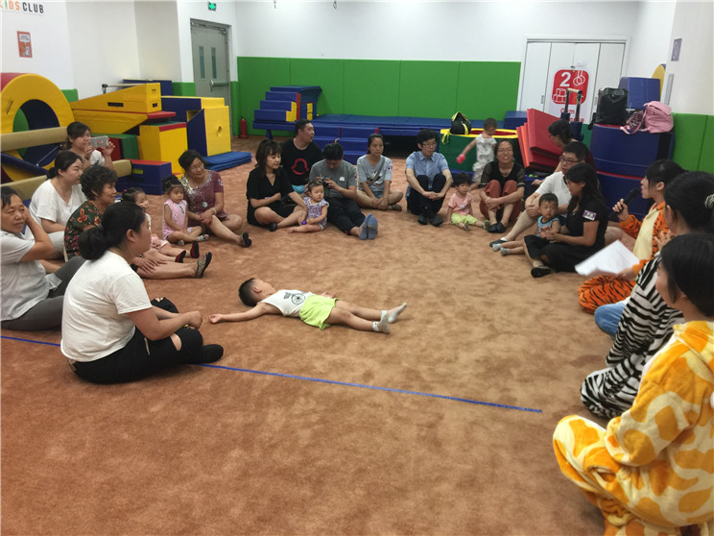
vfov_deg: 48.2
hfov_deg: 61.7
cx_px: 357
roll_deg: -1.1
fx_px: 598
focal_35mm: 29
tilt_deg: -17.3
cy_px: 268
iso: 64
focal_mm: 4.15
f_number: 2.2
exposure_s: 1/17
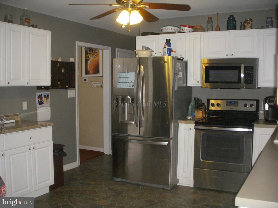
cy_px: 104
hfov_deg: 49.0
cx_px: 139
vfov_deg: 37.7
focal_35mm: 38
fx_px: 305
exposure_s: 1/125
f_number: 3.3
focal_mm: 6.3
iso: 400
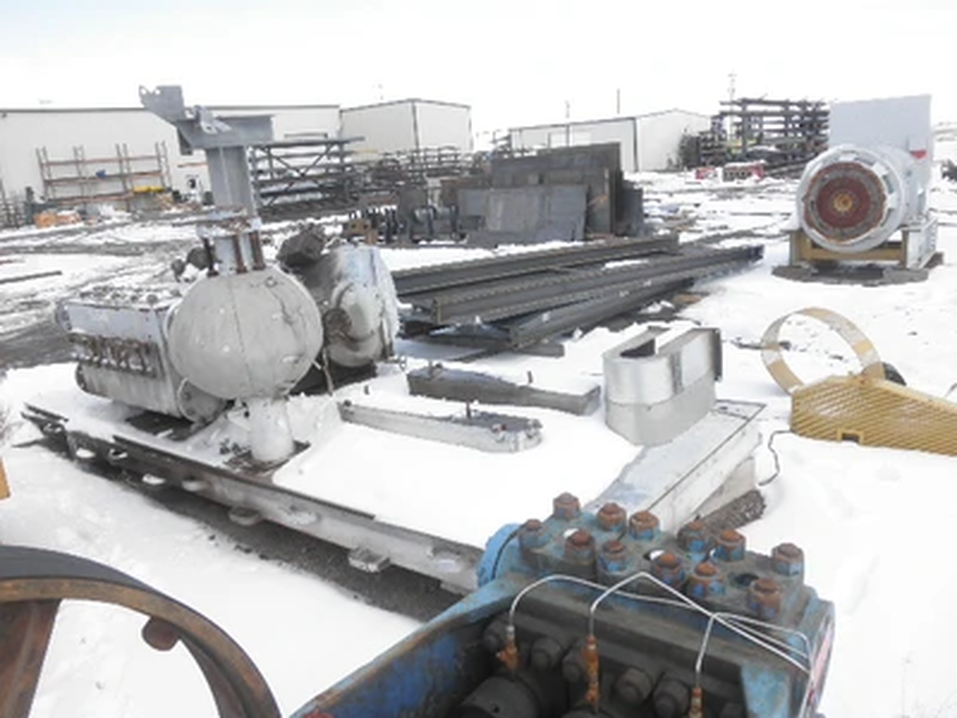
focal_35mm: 28
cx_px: 478
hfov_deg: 63.4
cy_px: 359
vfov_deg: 49.7
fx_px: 774
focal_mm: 5
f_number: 8.5
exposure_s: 1/100
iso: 64
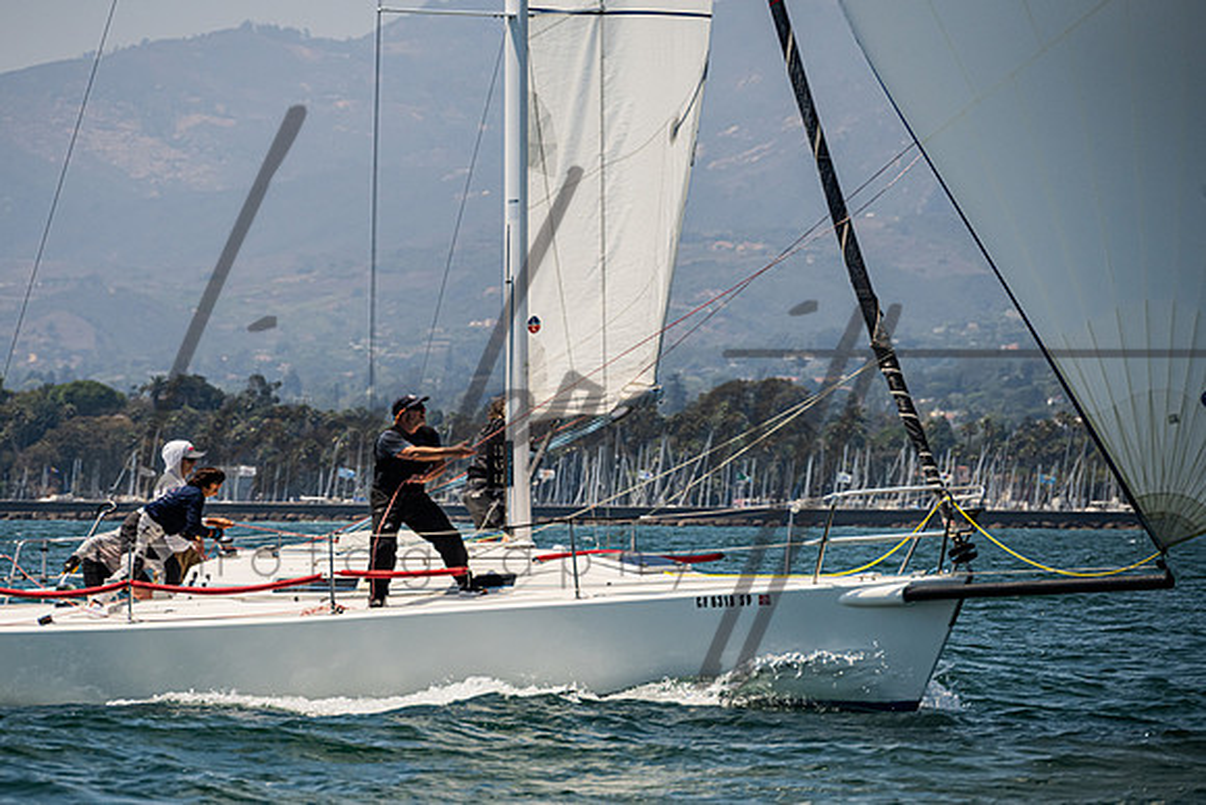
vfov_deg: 3.9
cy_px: 448
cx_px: 486
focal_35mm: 353
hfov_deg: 5.8
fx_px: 11837
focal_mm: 290
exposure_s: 1/2500
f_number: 8
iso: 500
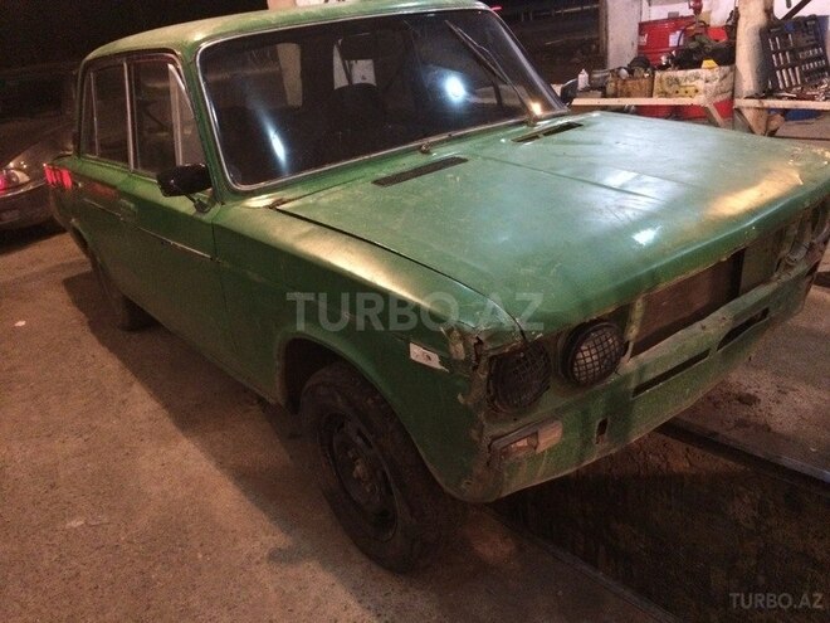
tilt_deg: -22.9
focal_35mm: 29
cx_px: 415
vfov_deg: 48.2
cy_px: 312
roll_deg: +8.6
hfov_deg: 61.7
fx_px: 695
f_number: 2.2
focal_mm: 4.15
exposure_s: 1/17
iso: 640
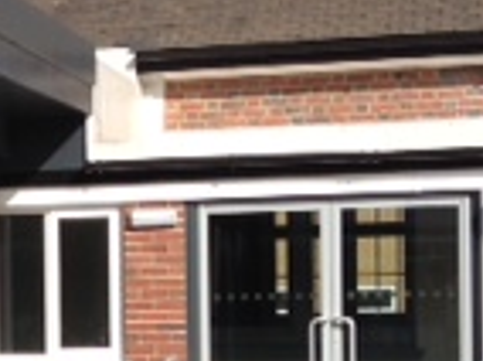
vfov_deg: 9.3
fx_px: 2201
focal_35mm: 158
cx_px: -276
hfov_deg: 11.9
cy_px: 344
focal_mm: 4.28
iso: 64
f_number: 2.4
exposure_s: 1/1332
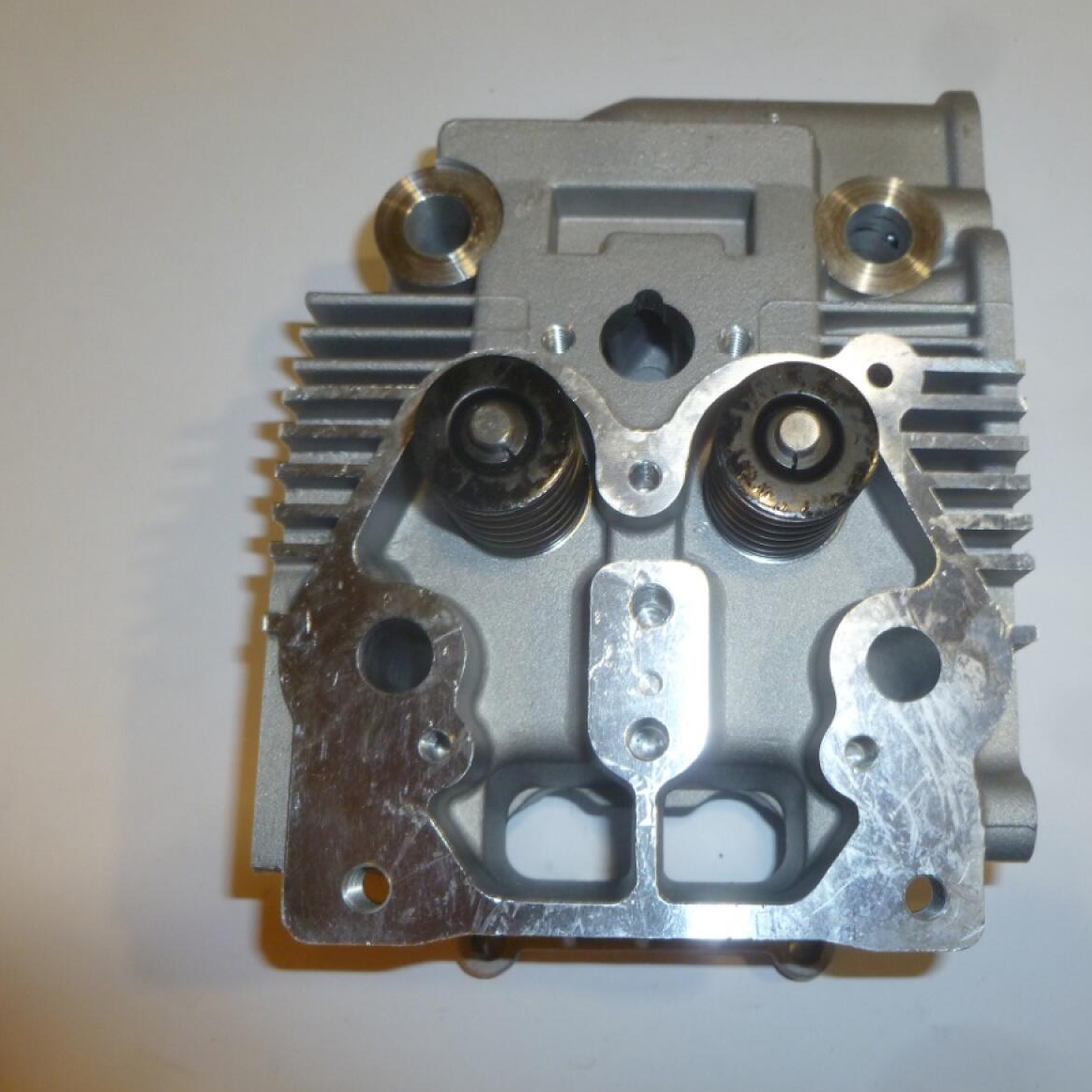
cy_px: 541
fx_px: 1213
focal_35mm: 34
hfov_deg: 48.1
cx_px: 666
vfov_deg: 48.4
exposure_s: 1/30
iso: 160
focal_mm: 5
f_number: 3.3
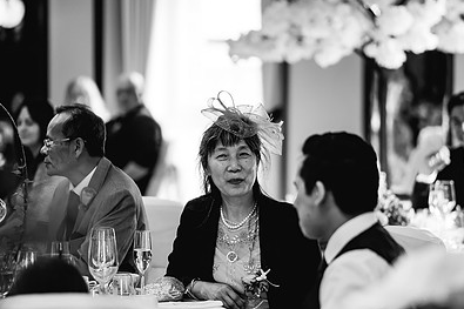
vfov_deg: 10.6
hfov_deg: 15.9
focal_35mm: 129
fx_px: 1662
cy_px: 203
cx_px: 242
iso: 320
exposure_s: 1/250
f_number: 1.4
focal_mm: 85
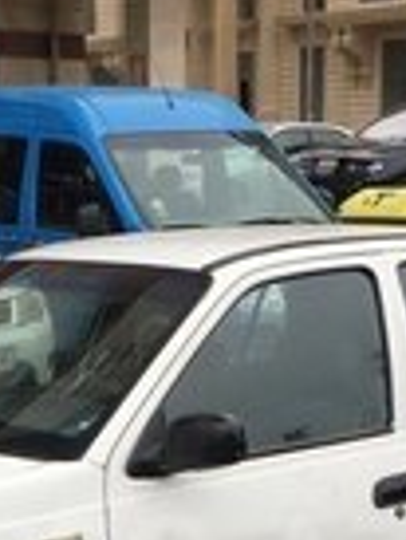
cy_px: 560
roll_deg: +0.3
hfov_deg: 14.1
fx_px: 1639
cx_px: 114
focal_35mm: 105
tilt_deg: -14.4
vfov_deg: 18.2
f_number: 2.2
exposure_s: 1/243
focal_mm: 4.15
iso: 32
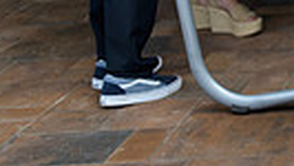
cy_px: -245
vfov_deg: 8.9
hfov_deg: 14.4
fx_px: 959
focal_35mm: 123
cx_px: 590
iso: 200
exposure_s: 1/400
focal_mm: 27
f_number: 3.2
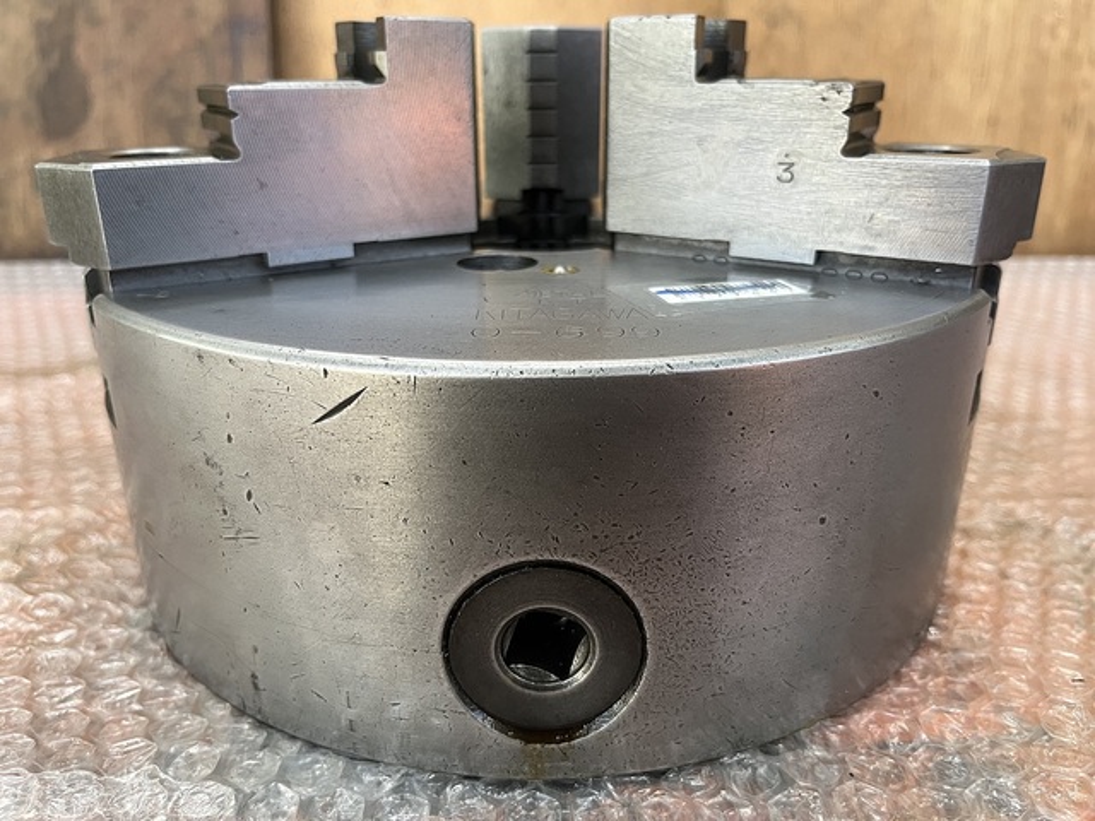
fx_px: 822
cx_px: 548
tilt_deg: -23.3
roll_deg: +0.7
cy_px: 410
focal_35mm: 26
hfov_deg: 67.3
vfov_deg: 53.1
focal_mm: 5.1
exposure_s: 1/74
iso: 125
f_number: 1.6
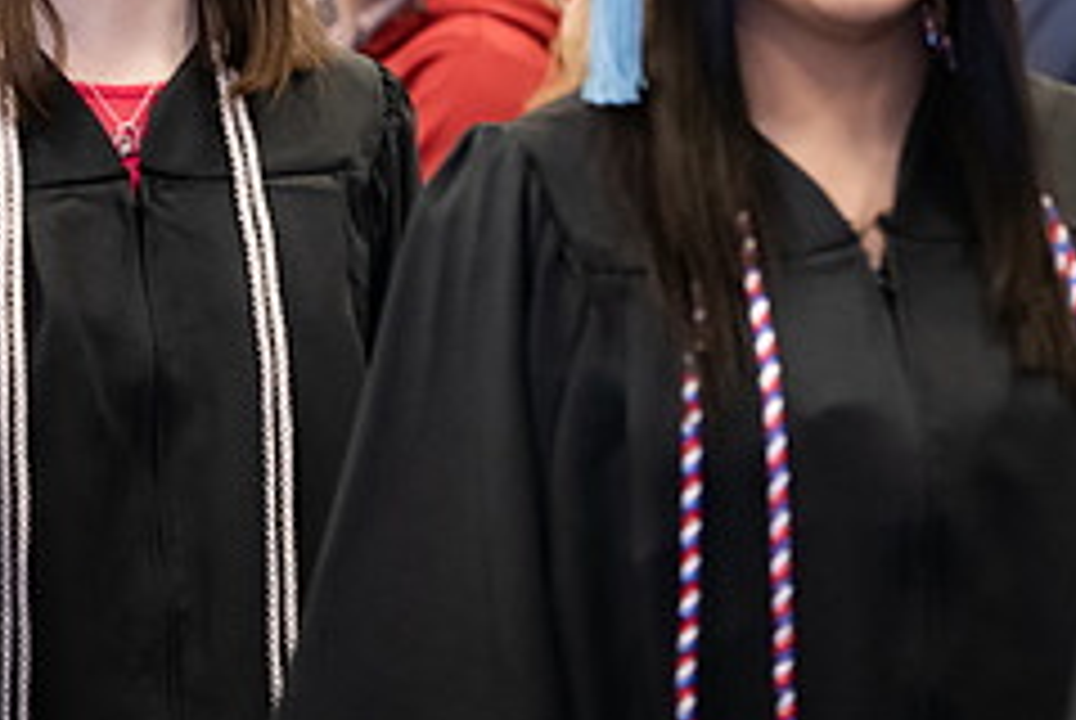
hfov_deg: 10.0
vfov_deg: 6.7
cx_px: 239
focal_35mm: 206
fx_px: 6165
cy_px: -38
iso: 2000
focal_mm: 85
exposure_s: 1/200
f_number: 3.2
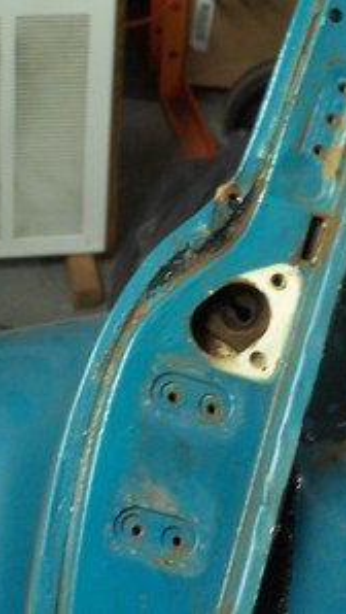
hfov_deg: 10.1
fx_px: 1954
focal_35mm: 120
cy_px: 307
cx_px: 257
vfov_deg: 17.9
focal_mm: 13.7
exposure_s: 1/8
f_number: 3.2
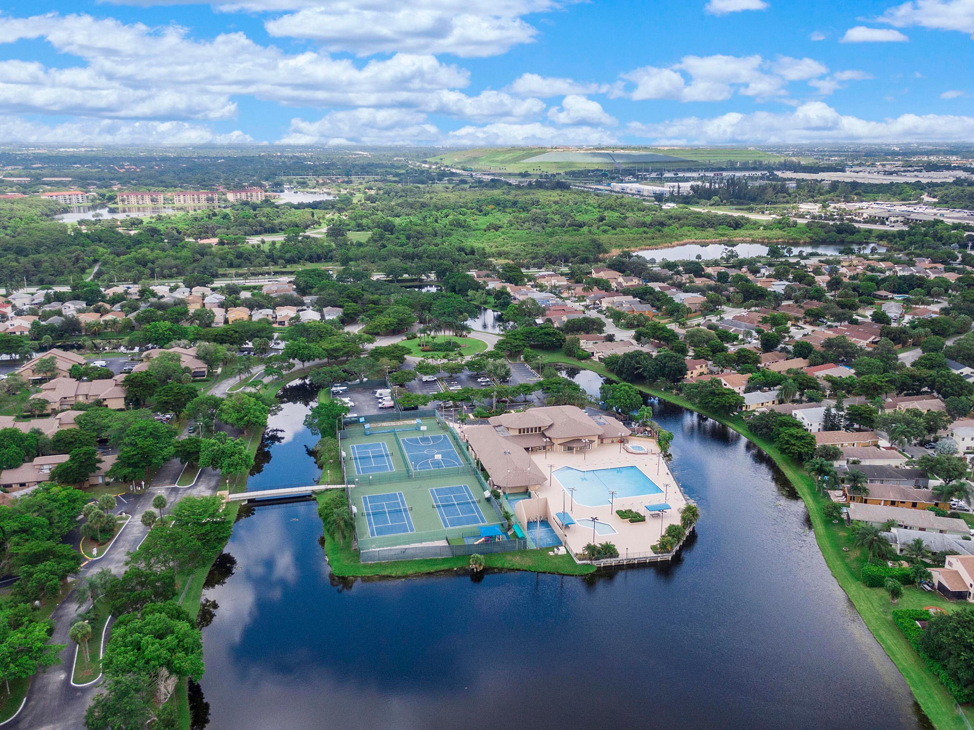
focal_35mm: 29
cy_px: 365
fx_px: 816
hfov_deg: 61.7
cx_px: 487
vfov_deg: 48.2
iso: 100
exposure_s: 1/800
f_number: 3
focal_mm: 5
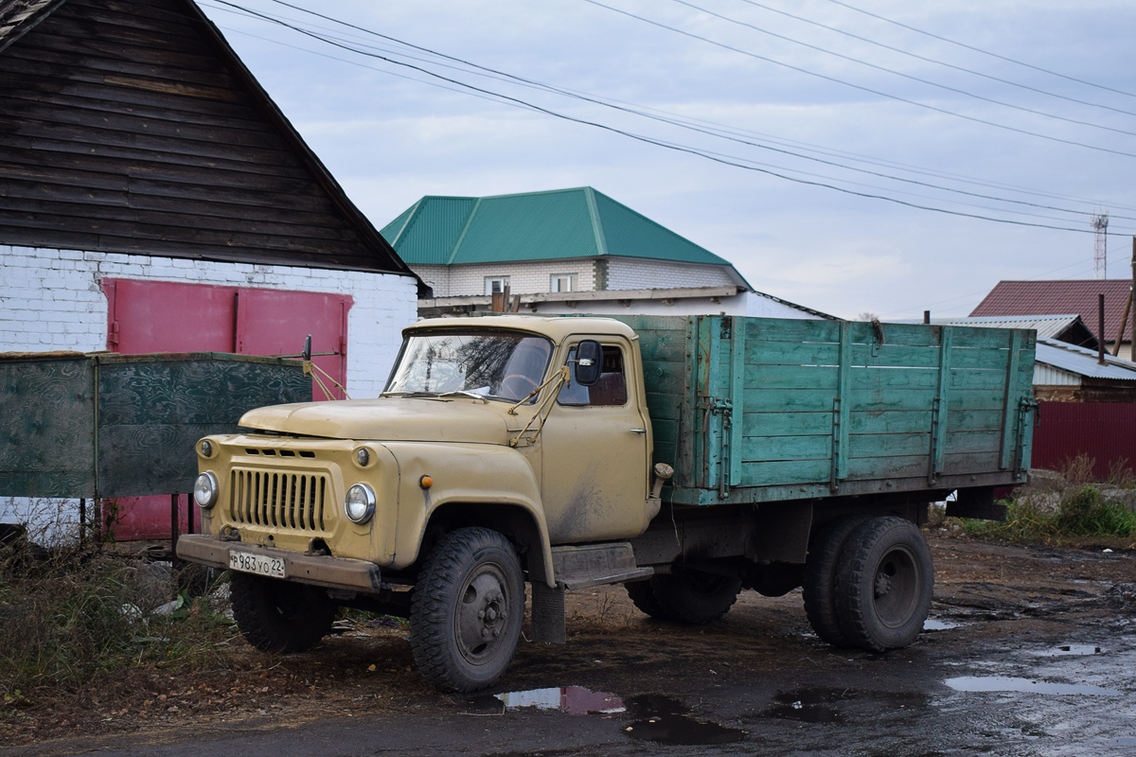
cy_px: 378
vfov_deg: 29.9
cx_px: 568
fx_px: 1420
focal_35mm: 45
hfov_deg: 43.6
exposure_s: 1/250
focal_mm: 30
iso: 400
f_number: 4.5
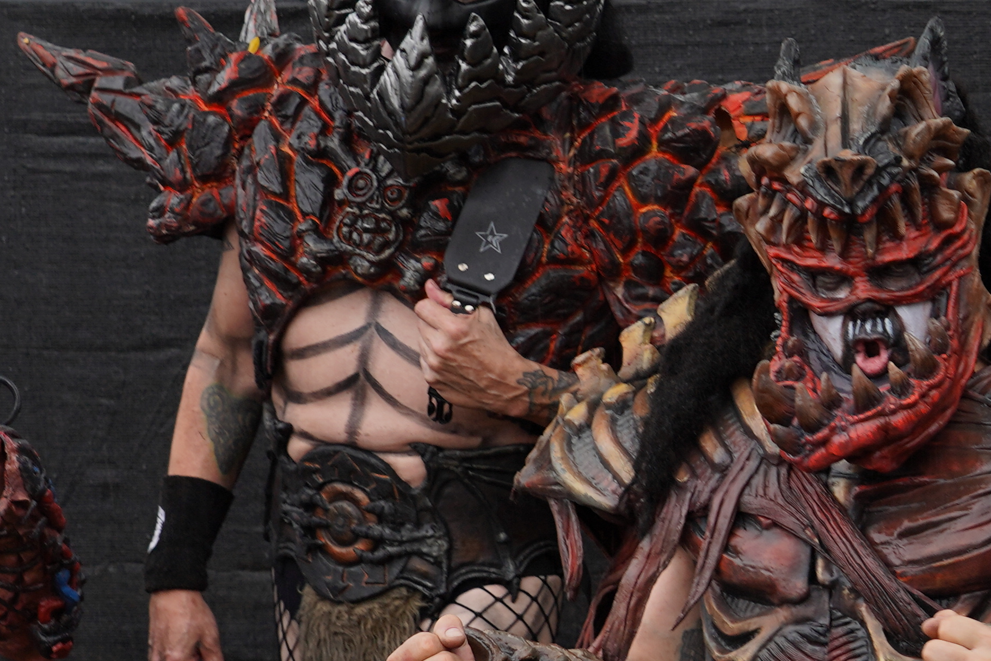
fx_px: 4624
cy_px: 261
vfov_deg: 8.2
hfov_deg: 12.1
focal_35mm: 168
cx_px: 950
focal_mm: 51
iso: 100
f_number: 5
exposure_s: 1/100
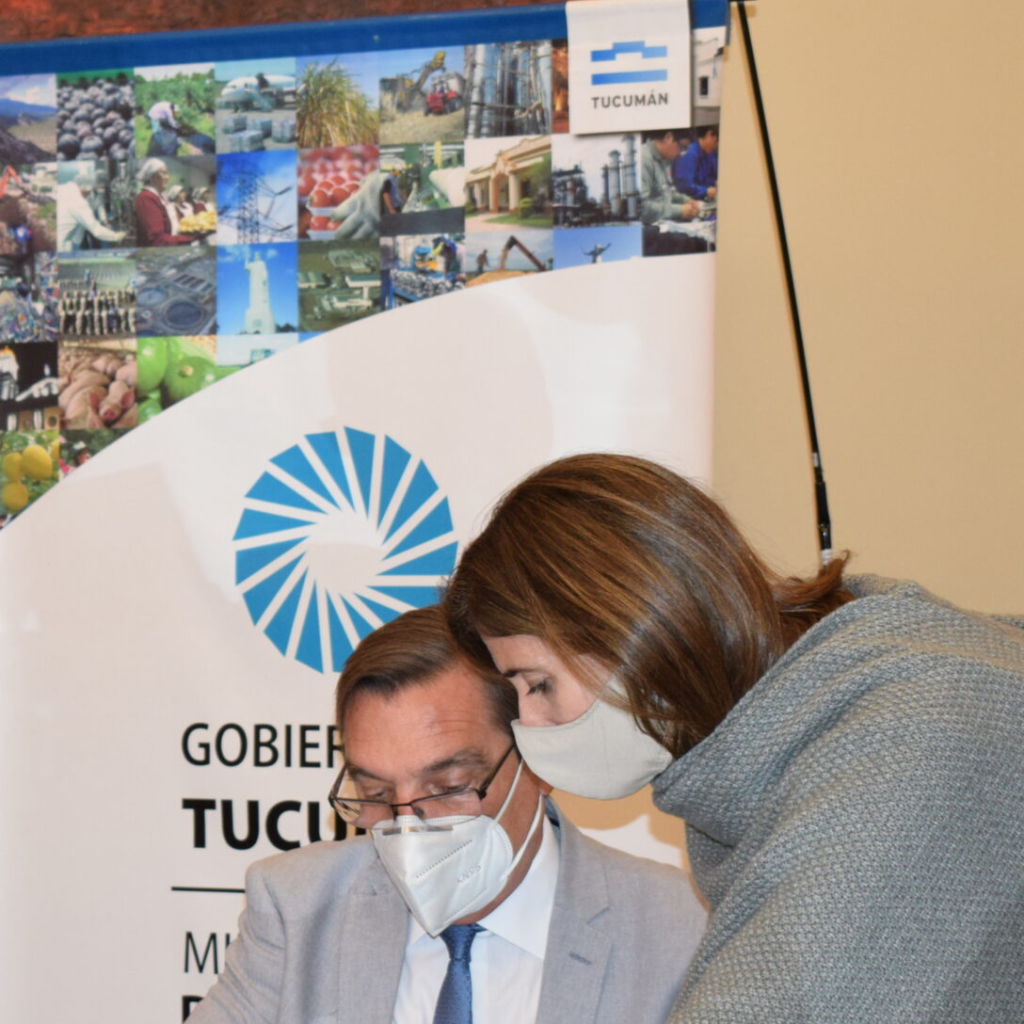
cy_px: 739
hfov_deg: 15.2
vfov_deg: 15.2
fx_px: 3815
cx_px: 203
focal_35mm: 114
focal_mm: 38
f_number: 4.8
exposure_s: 1/60
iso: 1100
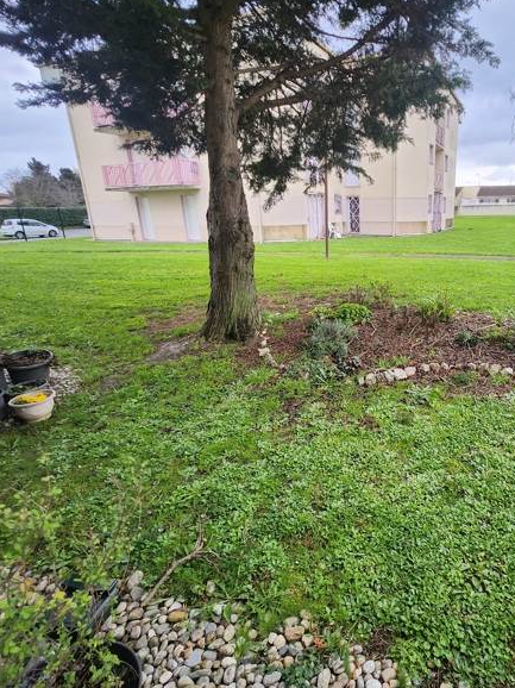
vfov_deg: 87.7
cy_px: 332
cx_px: 378
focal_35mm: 18
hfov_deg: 67.6
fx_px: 357
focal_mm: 1.7
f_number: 2.2
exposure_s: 1/107
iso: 32
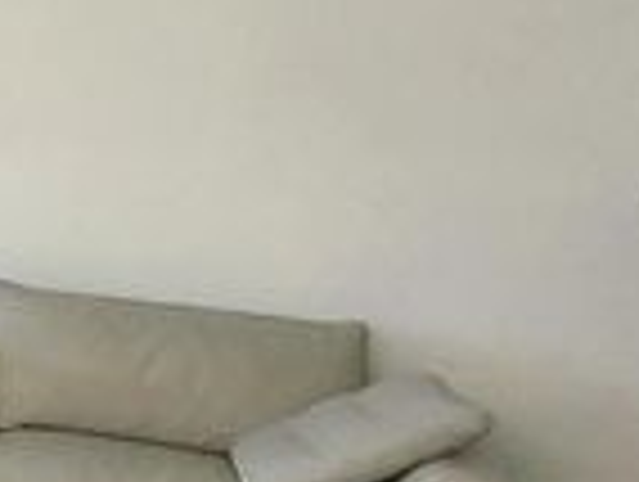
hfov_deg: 17.5
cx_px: -734
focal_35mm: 63
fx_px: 1165
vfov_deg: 23.0
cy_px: 99
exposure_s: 1/60
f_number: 2.2
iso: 250
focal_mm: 2.22
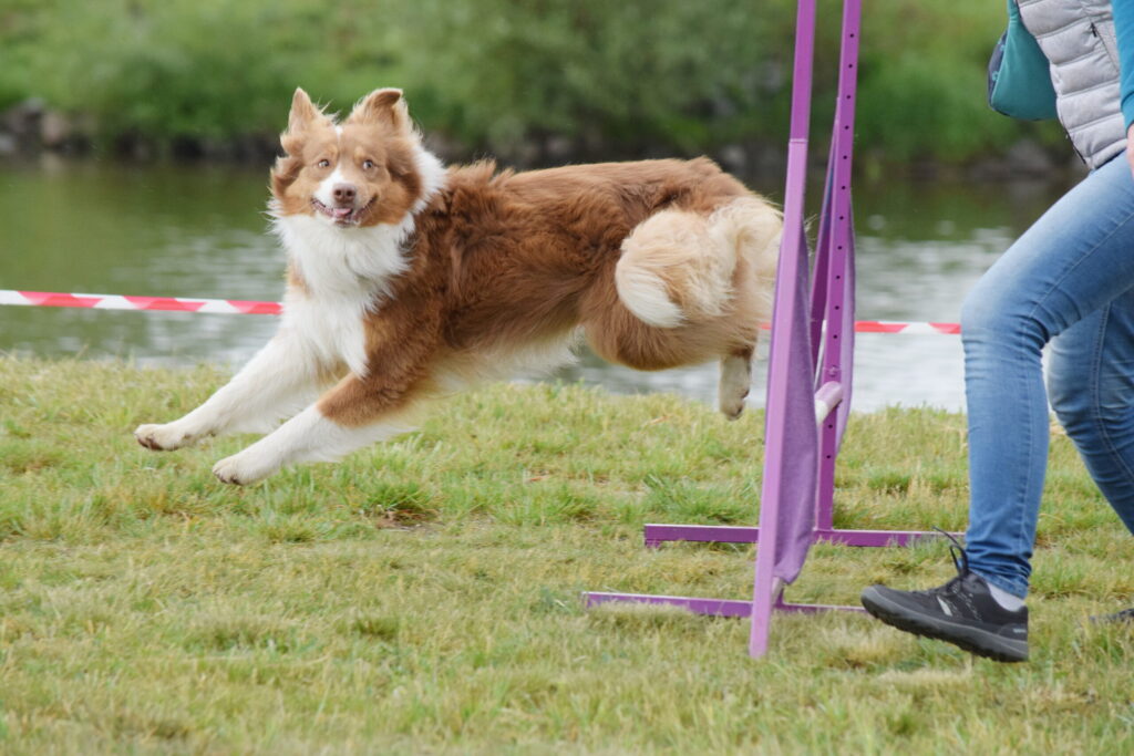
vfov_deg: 4.6
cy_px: 378
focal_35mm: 300
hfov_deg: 6.9
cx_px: 567
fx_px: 9451
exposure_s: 1/800
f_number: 8
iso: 1250
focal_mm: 200
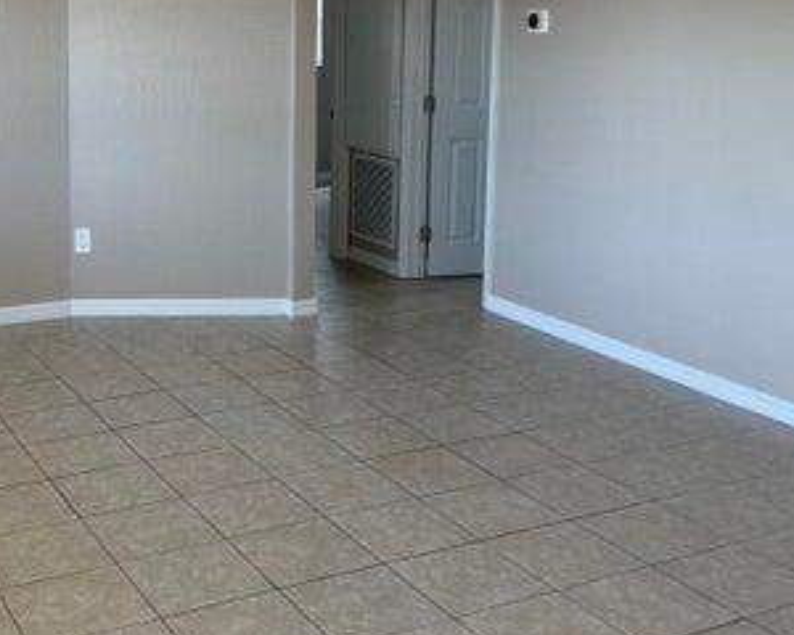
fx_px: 1175
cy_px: 161
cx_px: 286
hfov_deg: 37.1
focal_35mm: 50
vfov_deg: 29.8
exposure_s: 1/120
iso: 100
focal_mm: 6.76
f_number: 1.78
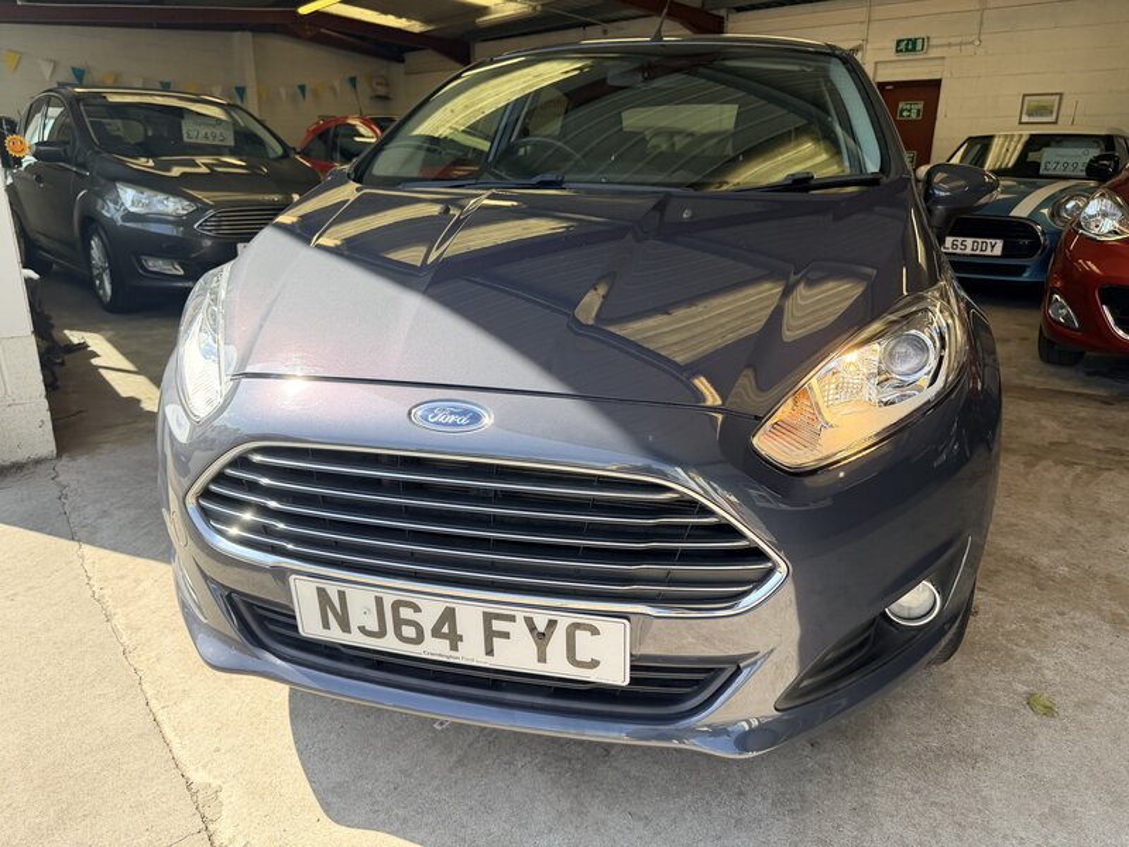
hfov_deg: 71.6
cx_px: 564
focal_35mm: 24
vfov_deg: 56.8
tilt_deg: -18.2
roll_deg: -0.5
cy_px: 424
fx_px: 783
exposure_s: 1/1091
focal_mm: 6.76
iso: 100
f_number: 1.78
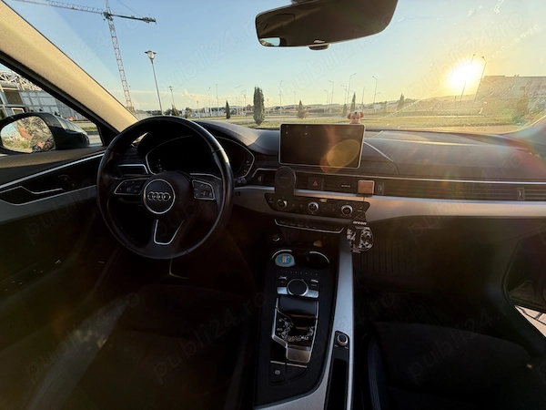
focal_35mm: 14
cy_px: 205
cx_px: 273
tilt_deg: -22.1
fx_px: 221
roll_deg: +1.0
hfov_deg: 102.1
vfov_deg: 85.7
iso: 50
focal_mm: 2.22
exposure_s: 1/390
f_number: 2.2
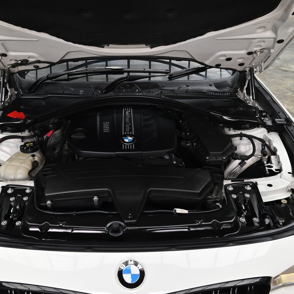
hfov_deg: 47.5
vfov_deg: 47.6
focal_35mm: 35
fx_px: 333
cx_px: 129
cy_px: 150
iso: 280
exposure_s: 1/45
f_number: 6.7
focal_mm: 26.5
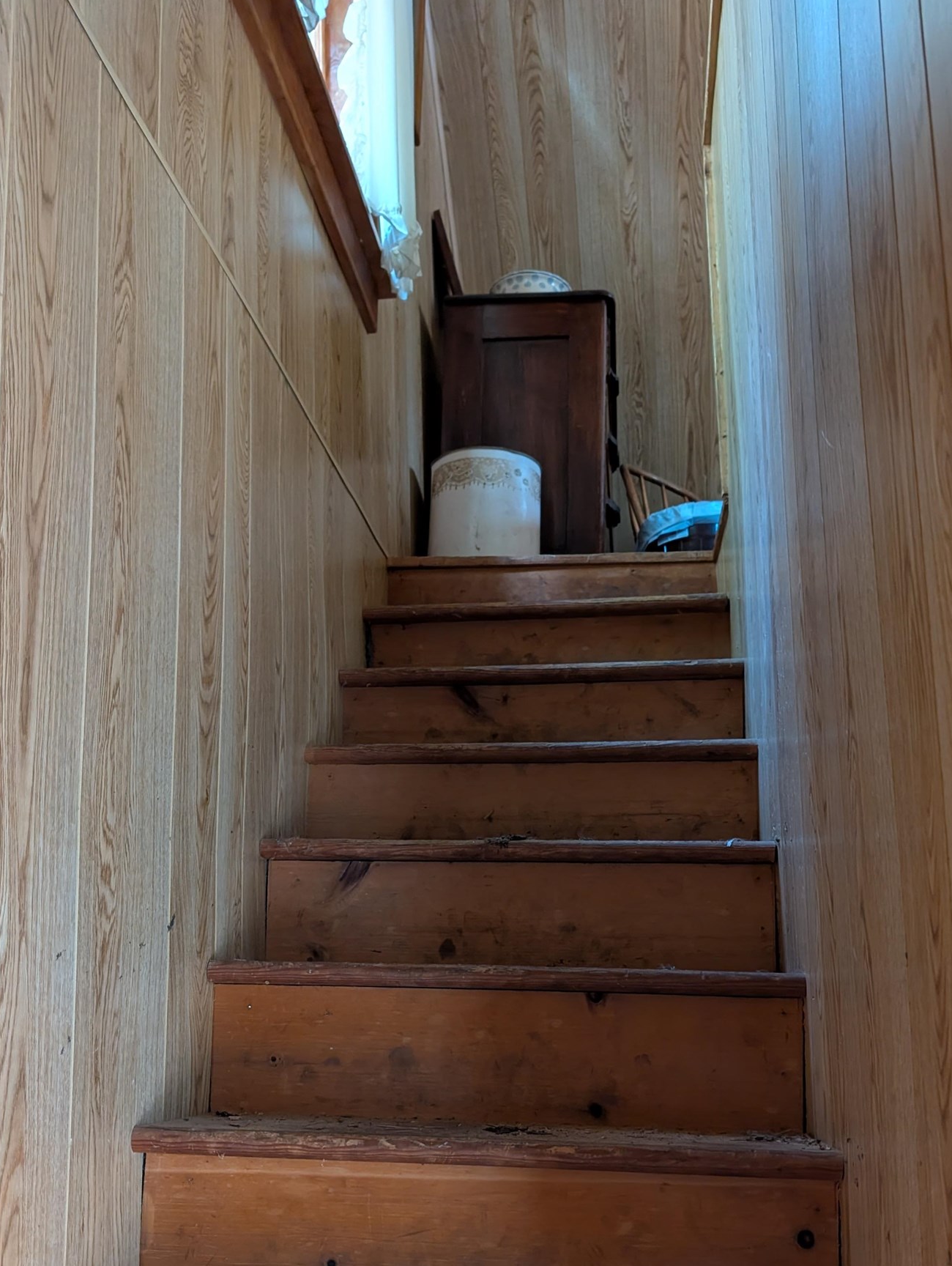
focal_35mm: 32
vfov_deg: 55.7
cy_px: 828
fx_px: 1171
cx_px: 502
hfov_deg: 44.2
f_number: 1.68
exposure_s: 1/37.9
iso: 1023
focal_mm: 6.9
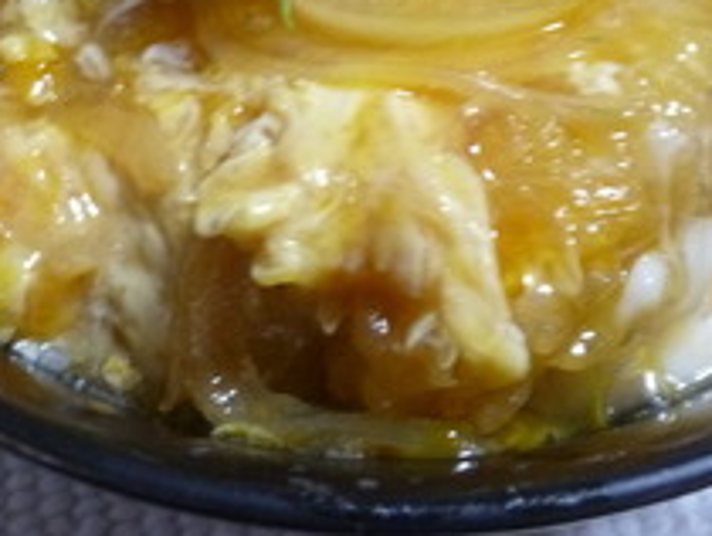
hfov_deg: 39.5
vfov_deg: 29.1
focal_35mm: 48
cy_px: 49
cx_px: 403
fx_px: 988
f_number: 3.3
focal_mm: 4.3
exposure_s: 1/15
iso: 400
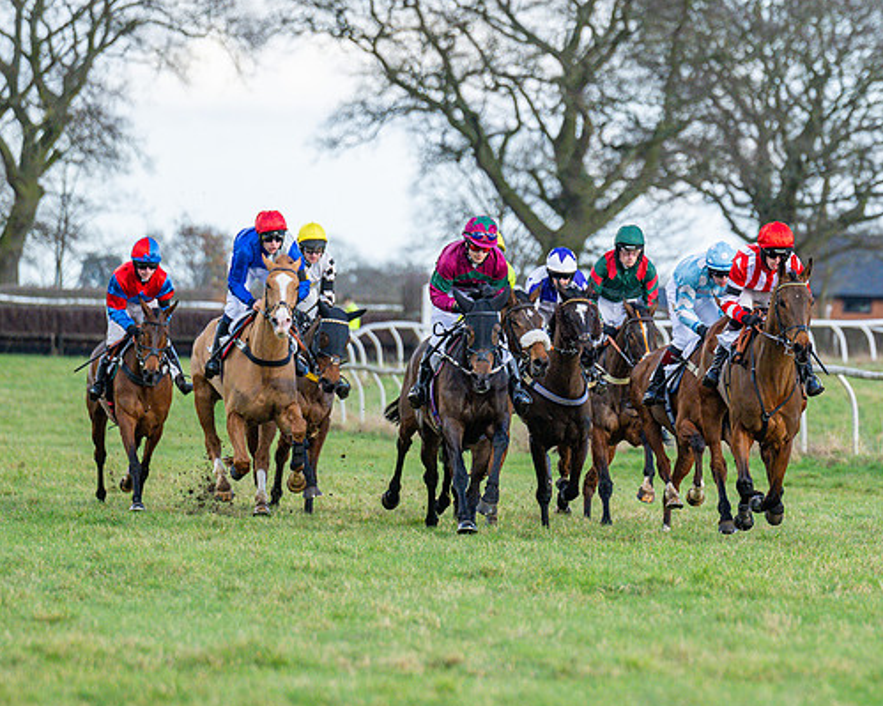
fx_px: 10713
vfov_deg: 3.8
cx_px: 797
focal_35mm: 410
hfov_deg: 4.7
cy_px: 363
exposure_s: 1/2500
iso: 640
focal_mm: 200
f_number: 4
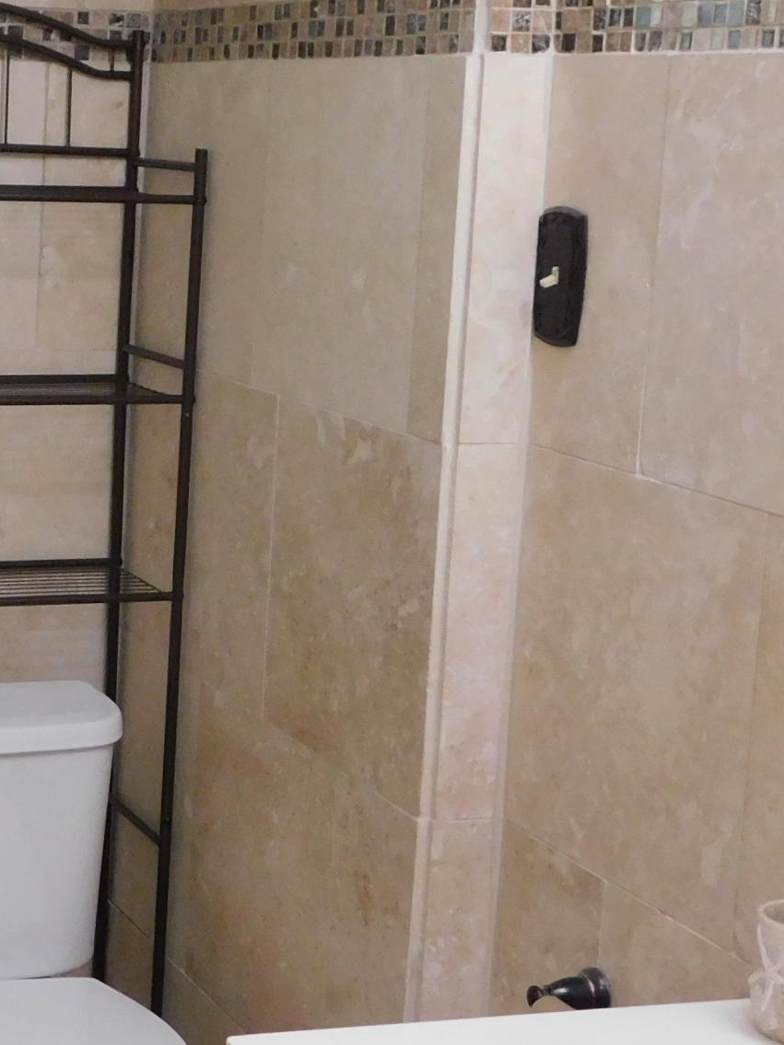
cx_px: -123
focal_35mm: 74
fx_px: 2235
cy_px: 373
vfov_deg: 26.2
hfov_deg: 18.9
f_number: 3.2
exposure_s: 1/20
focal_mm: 4.9
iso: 400
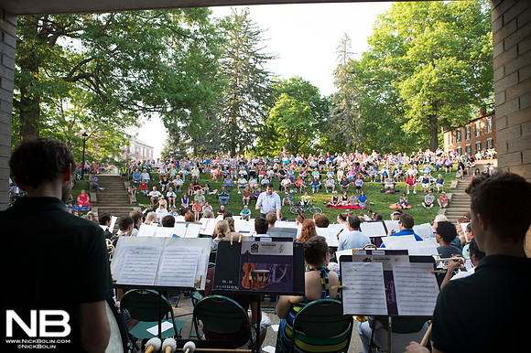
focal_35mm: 26
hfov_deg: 69.4
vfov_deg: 49.5
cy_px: 176
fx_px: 383
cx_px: 266
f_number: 6.3
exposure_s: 1/160
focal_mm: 26
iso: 500
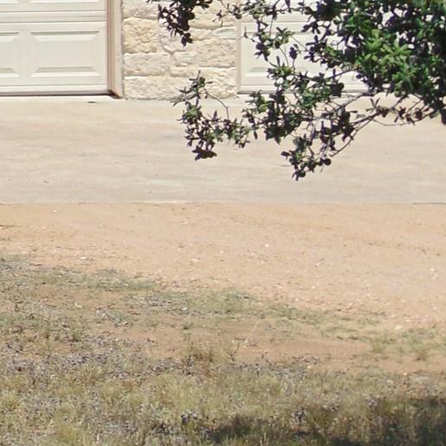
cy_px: -131
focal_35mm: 251
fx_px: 3659
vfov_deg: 6.9
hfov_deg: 6.8
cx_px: -308
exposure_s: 1/200
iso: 80
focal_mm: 12.8
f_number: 9.6
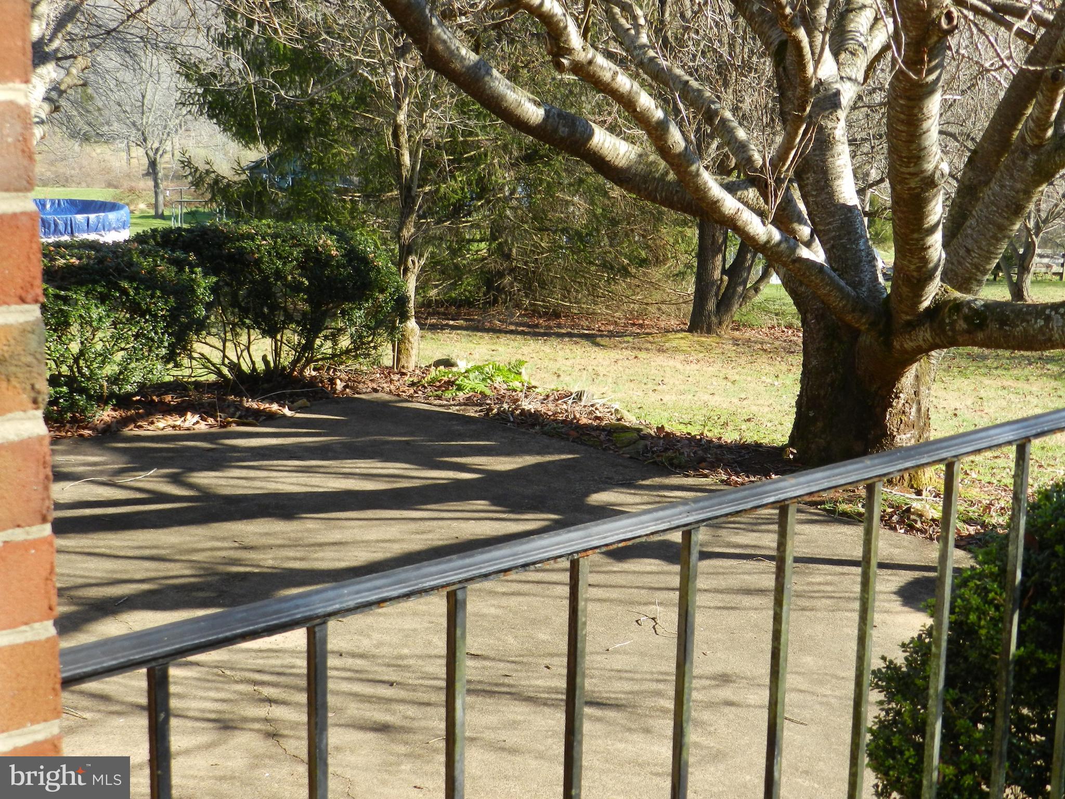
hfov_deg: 36.2
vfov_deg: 27.5
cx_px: 532
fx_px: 1631
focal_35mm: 53
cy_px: 400
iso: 200
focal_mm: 9.4
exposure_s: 1/250
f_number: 4.4
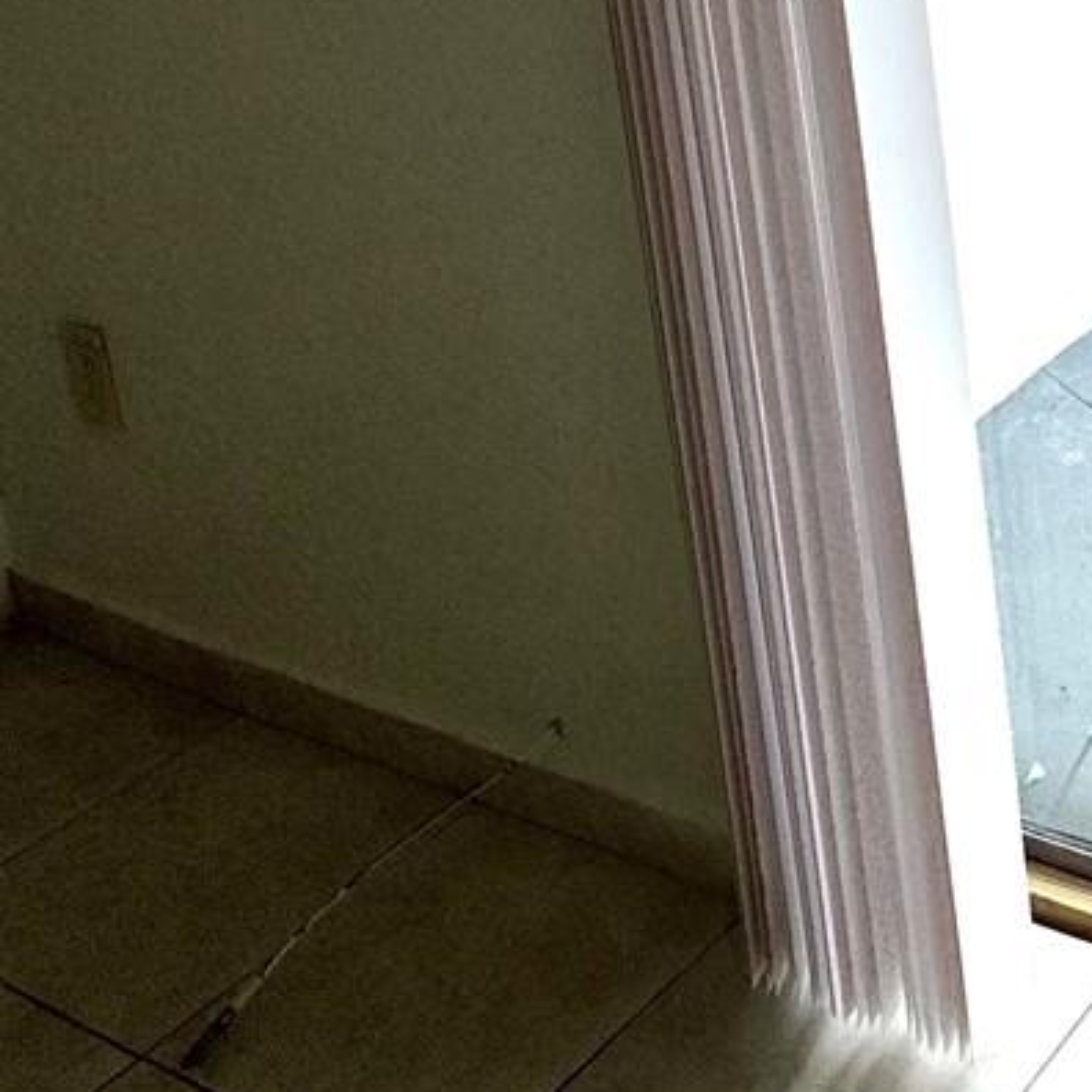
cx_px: 1632
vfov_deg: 28.3
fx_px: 1785
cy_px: -306
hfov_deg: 25.6
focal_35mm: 50
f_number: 2.2
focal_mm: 2.22
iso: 40
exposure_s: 1/879
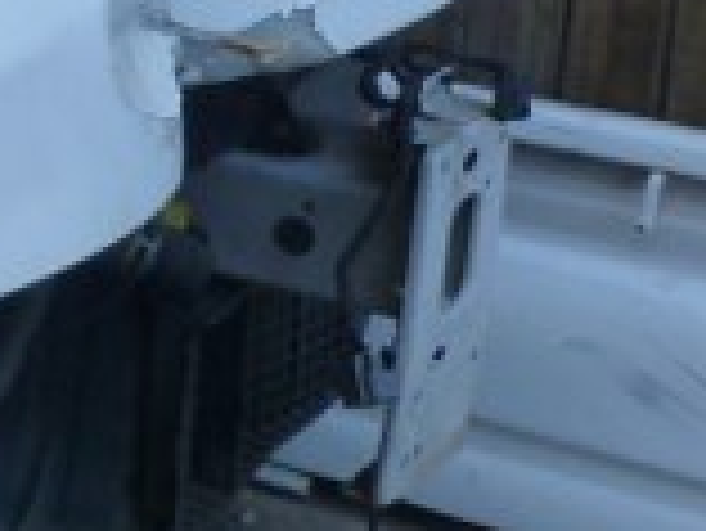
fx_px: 2592
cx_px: -1048
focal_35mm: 127
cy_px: 126
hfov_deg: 12.1
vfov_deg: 11.7
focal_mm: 4.5
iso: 125
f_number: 3.6
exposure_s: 1/125
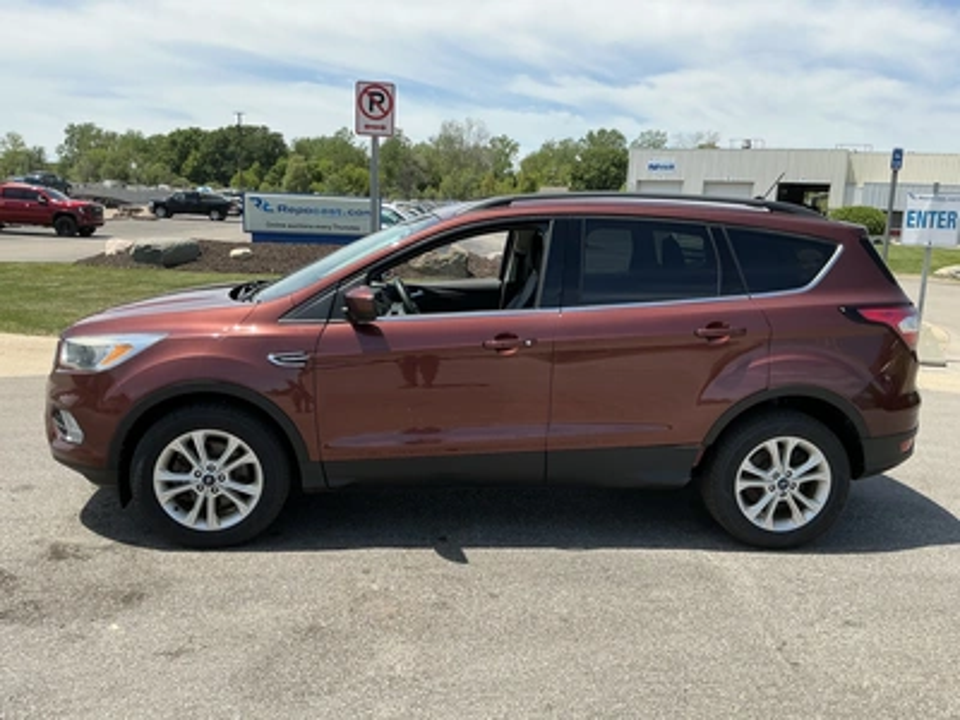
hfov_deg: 63.4
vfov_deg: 49.7
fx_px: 777
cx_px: 480
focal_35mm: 28
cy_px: 360
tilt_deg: -10.7
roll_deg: -1.6
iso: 25
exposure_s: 1/1412
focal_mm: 3
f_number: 1.8
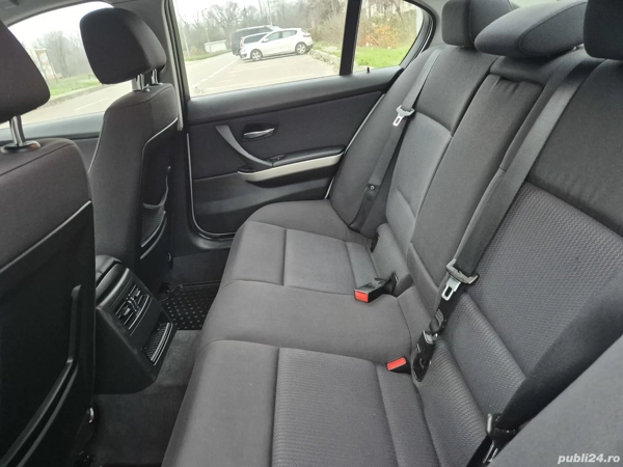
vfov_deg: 58.9
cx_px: 312
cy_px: 234
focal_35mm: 23
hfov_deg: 73.9
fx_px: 414
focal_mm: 5.4
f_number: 1.8
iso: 1000
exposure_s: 1/100
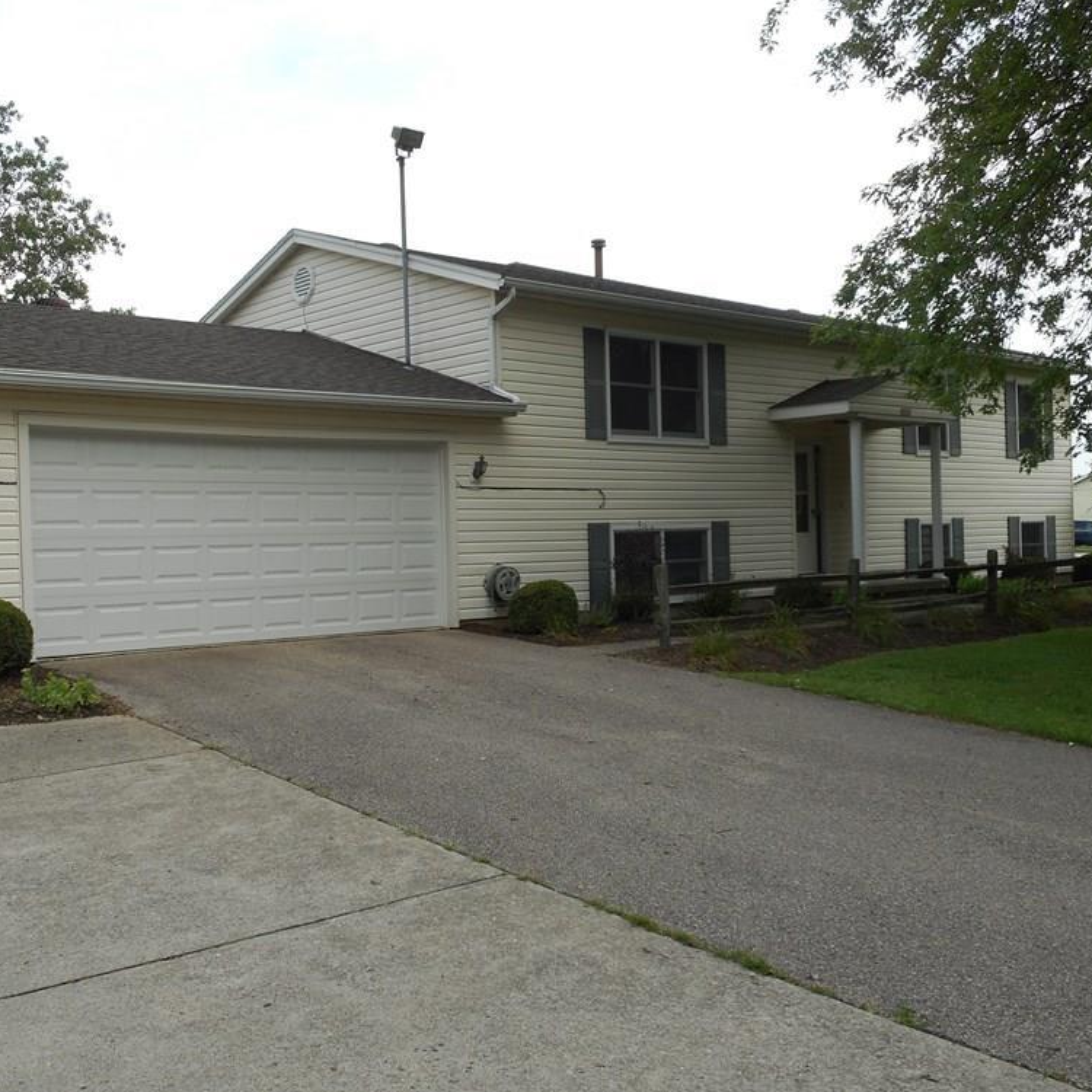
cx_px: 438
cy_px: 555
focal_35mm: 35
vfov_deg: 47.2
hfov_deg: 47.0
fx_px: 1249
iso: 80
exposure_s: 1/200
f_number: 4
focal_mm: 5.2
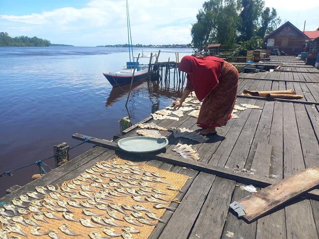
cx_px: 160
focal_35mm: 25
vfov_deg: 54.9
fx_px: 230
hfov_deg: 69.4
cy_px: 120
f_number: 1.8
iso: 50
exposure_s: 1/996
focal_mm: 4.65
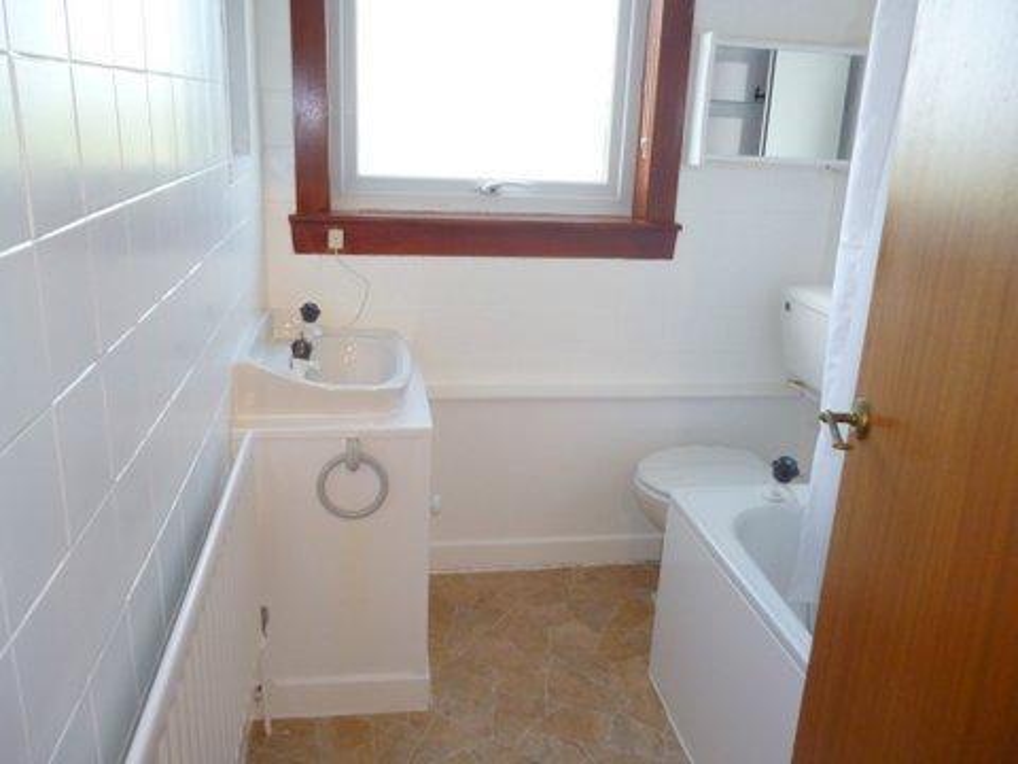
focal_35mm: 28
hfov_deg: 63.4
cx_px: 509
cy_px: 382
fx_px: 823
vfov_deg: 49.7
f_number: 3.1
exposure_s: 1/60
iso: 200
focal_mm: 5
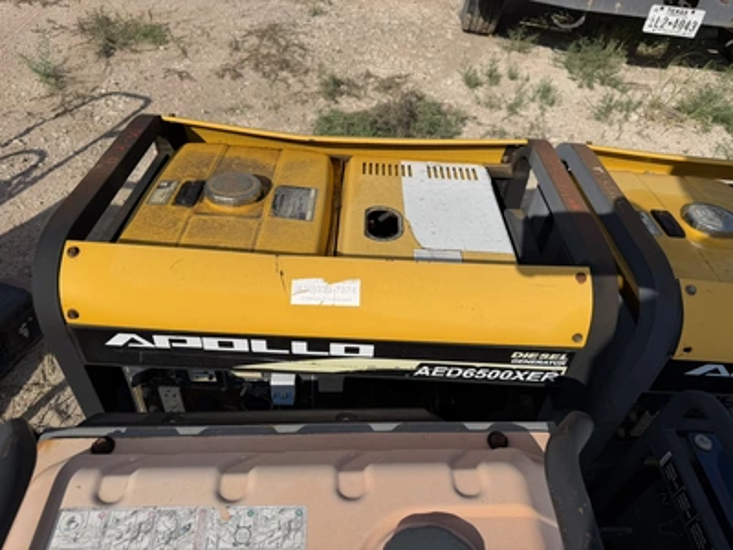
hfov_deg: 71.6
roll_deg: -3.9
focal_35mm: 24
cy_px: 275
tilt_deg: -41.6
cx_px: 366
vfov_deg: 56.8
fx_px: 508
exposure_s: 1/9091
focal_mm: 6.76
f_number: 1.78
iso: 80
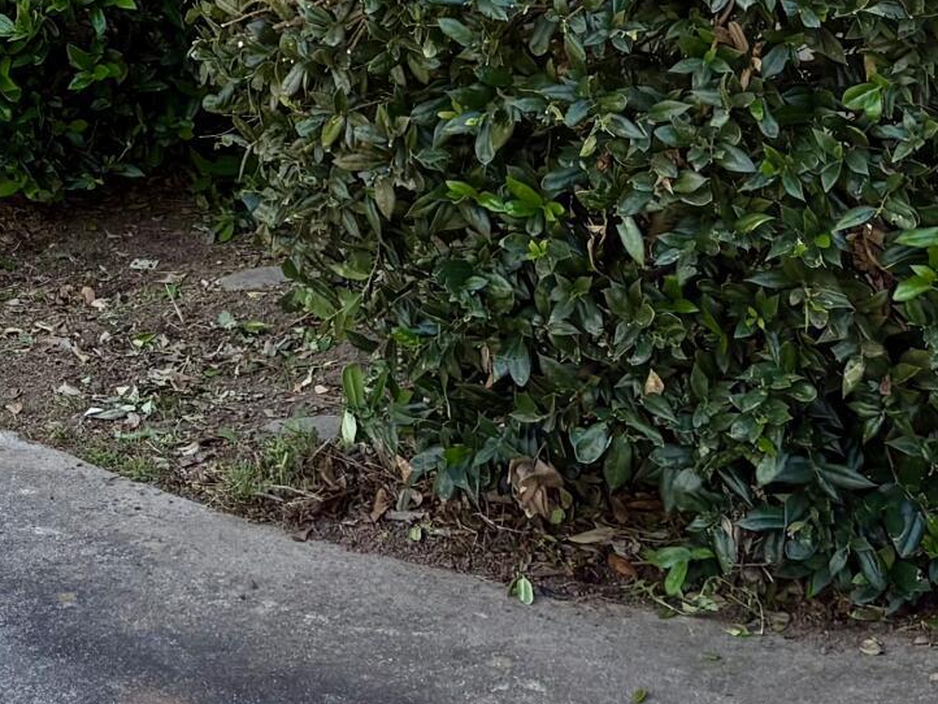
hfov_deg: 16.4
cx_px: -511
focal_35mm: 108
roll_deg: -0.5
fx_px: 2927
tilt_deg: +2.8
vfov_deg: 12.3
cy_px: -636
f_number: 1.6
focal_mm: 5.96
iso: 50
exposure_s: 1/933
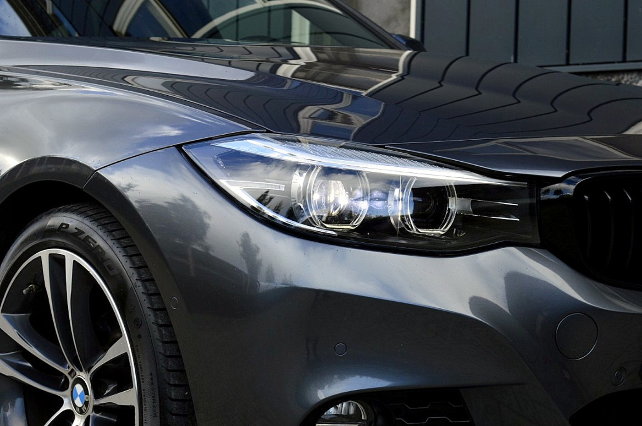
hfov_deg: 28.1
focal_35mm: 72
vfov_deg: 18.9
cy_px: 213
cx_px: 321
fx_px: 1282
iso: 400
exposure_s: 1/200
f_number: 10
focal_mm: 48
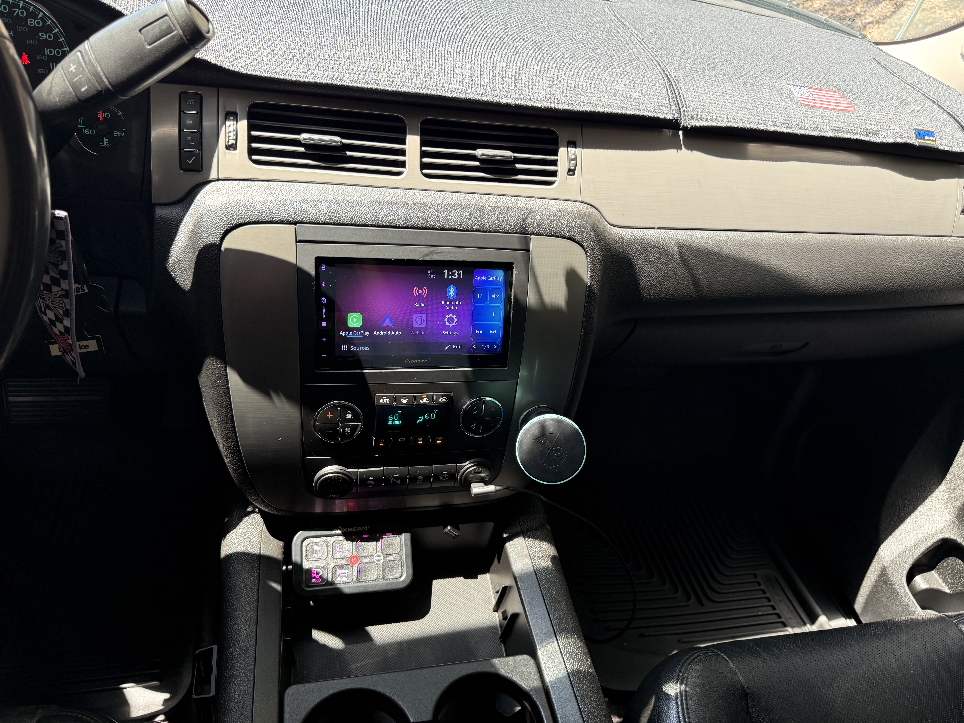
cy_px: 362
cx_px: 482
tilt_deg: -36.5
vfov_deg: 56.8
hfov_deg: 71.6
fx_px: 668
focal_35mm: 24
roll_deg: -14.3
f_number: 1.78
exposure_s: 1/150
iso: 200
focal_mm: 6.76
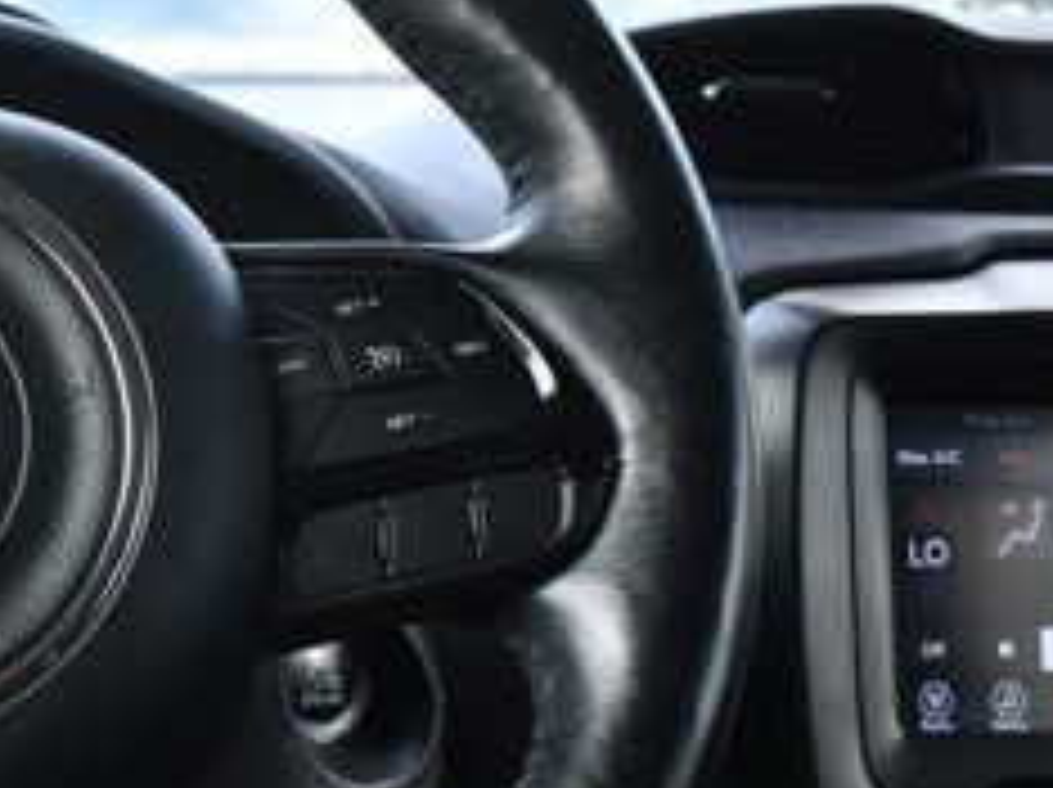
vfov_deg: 18.6
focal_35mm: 79
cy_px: 475
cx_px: -189
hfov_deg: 22.9
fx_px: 2401
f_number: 5
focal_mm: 20
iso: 400
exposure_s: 1/250
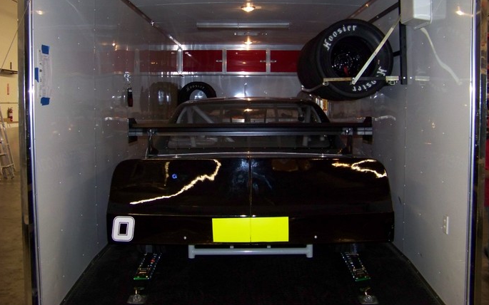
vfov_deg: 32.7
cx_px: 247
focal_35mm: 39
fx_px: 520
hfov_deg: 50.4
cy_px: 126
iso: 200
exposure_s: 1/30
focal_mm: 5.85
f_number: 2.8
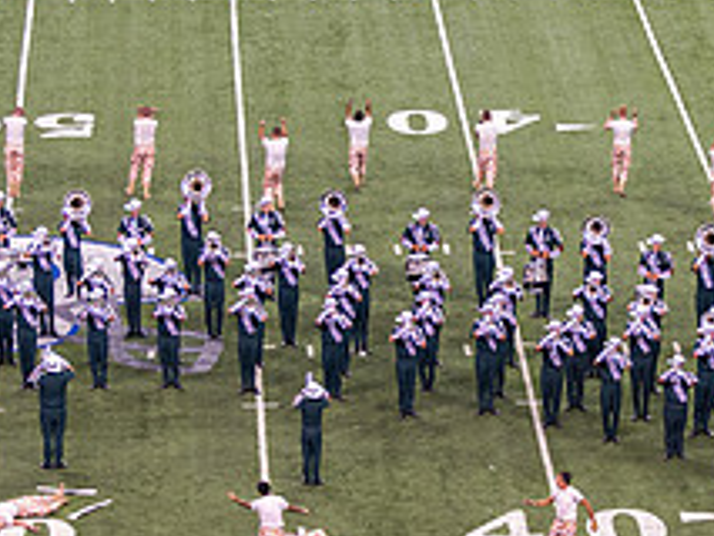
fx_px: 4726
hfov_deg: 8.6
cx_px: 439
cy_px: 310
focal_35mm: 229
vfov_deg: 6.5
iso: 1250
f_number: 4.5
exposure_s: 1/320
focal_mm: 78
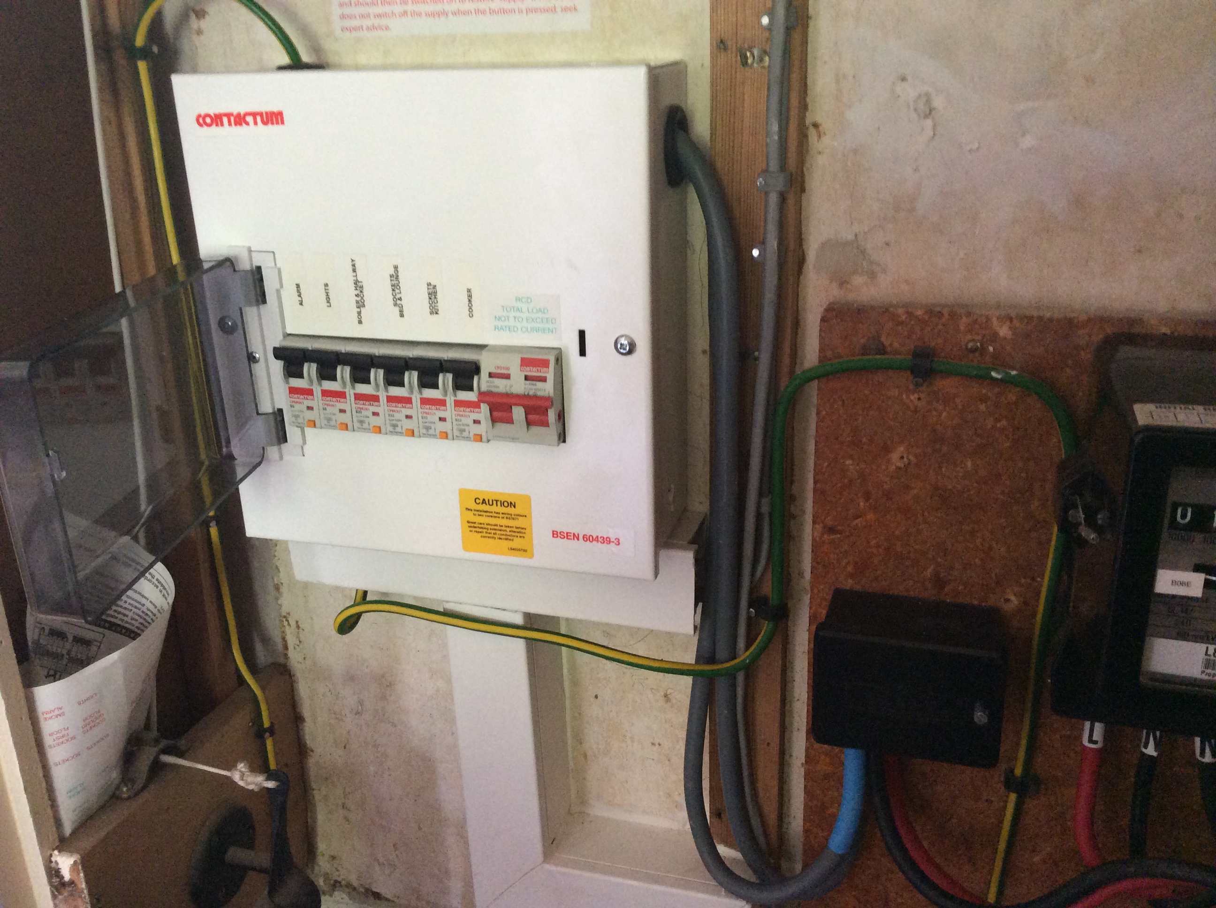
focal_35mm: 33
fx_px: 1158
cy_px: 454
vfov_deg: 42.8
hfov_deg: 55.4
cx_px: 608
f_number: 2.4
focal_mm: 3.3
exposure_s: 1/24
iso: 200
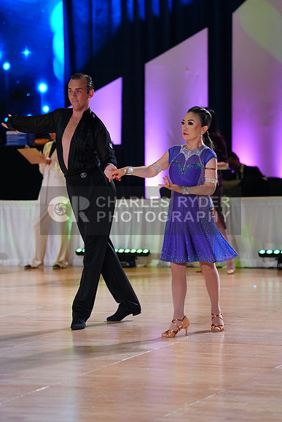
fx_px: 1609
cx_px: 141
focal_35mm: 137
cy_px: 211
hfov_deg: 10.0
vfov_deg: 15.0
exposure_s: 1/400
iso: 2000
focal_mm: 137
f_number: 2.8
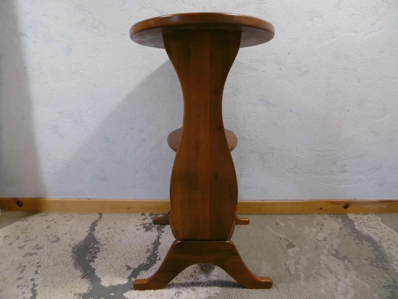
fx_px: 276
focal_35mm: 24
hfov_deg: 71.6
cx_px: 199
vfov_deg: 56.8
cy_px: 150
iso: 100
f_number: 3.1
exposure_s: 1/8
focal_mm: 4.3
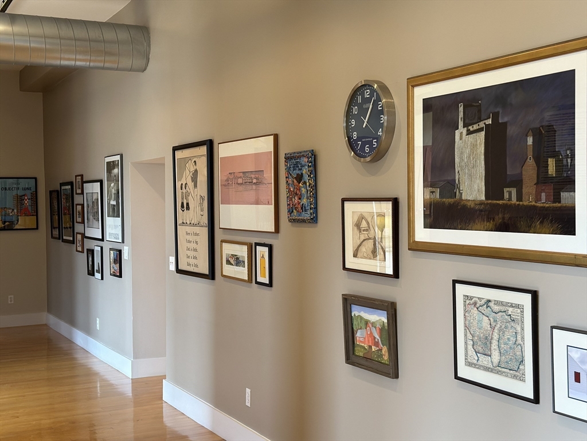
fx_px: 814
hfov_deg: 39.7
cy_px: 220
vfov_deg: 30.3
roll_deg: +0.8
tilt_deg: -1.5
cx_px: 294
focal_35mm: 48
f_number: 1.78
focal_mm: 6.86
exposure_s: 1/60
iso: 160
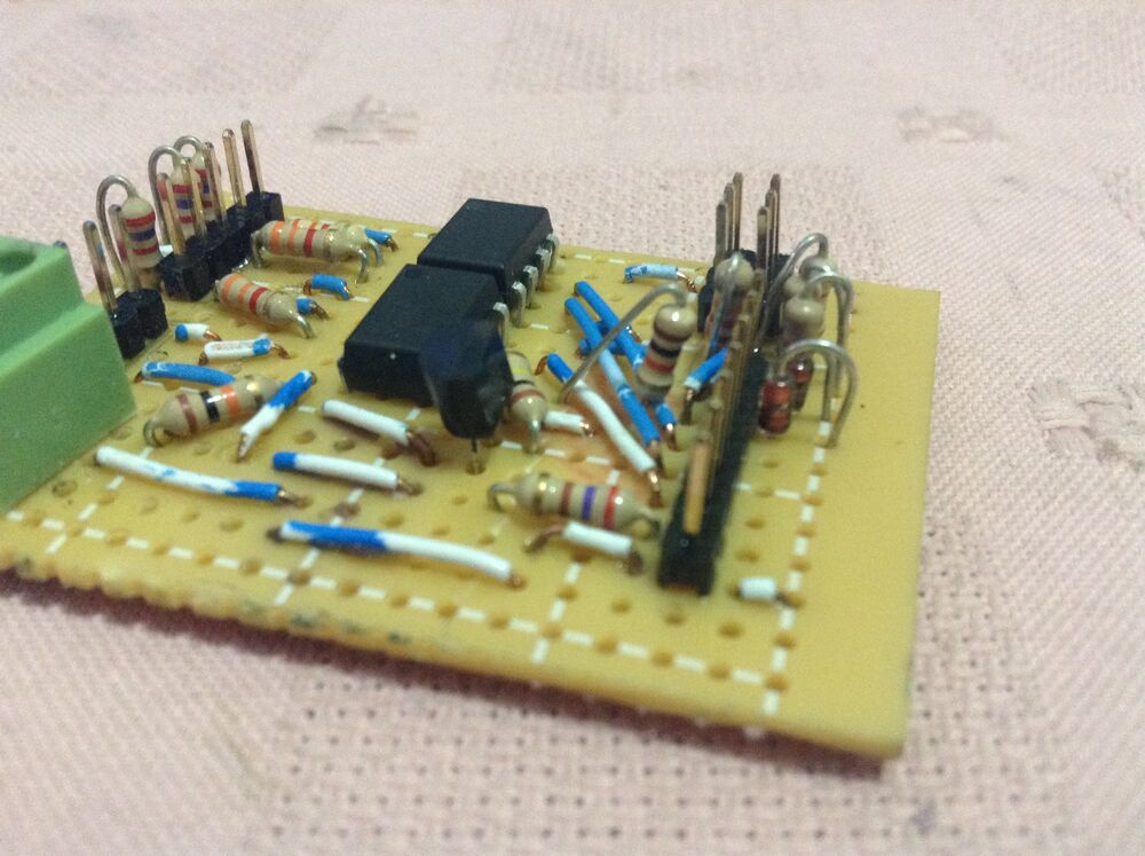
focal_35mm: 33
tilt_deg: -38.7
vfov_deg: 42.8
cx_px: 572
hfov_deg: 55.4
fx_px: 1090
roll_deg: -2.3
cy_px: 428
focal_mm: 3.3
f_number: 2.4
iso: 250
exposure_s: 1/15
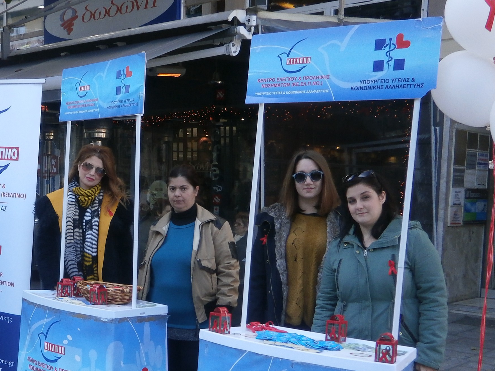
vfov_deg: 28.2
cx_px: 128
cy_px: 269
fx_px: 729
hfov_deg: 36.7
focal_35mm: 51
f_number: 2.8
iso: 100
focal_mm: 4.7
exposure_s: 1/200
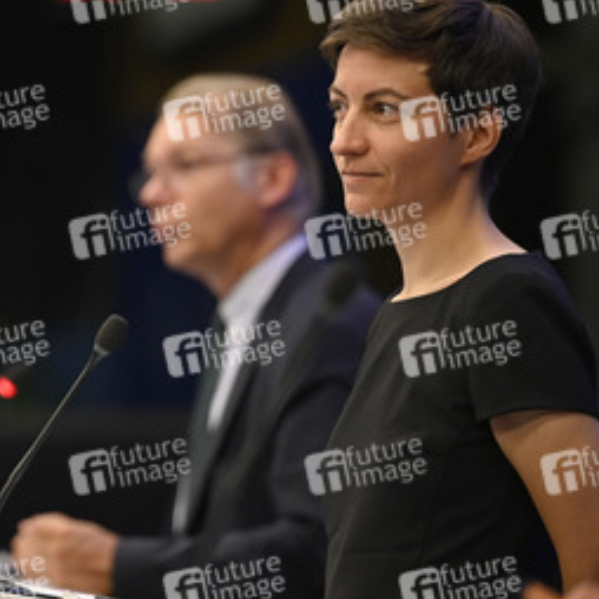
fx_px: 5756
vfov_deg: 6.0
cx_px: 162
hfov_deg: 6.0
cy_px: 290
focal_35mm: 294
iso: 1600
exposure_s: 1/320
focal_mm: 195
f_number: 2.8
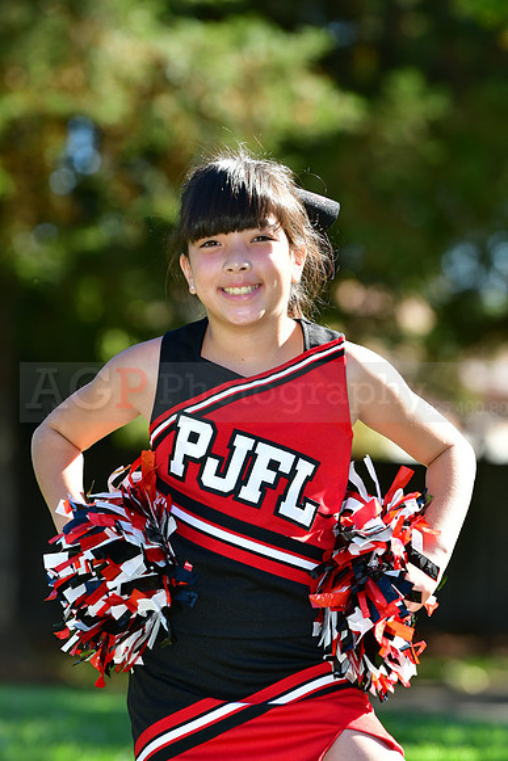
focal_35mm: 278
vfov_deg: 7.4
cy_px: 380
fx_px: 5870
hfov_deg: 5.0
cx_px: 254
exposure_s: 1/640
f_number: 4.5
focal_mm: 185
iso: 400
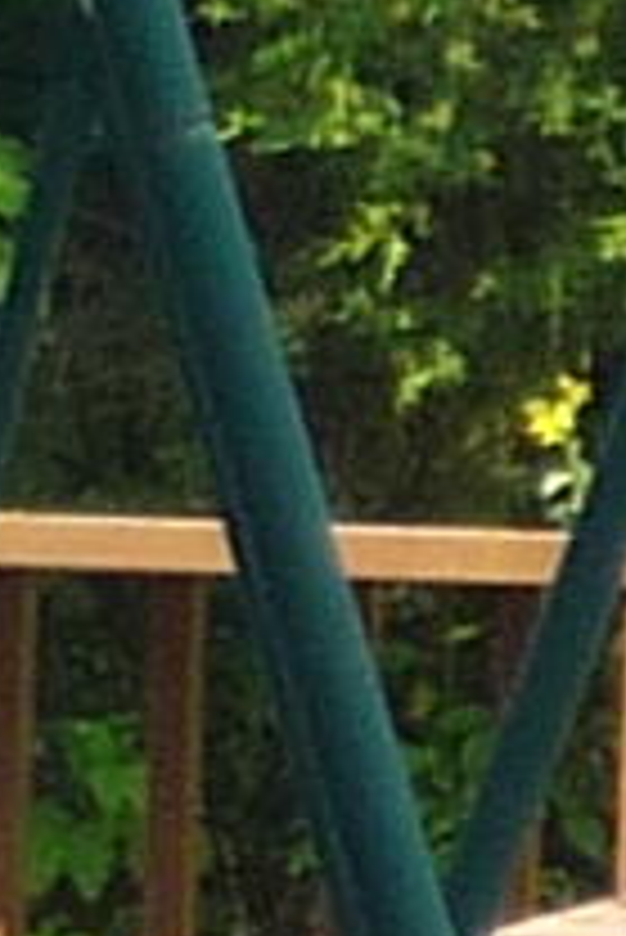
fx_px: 13331
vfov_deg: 4.0
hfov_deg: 2.6
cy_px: 1503
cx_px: 2810
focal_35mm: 512
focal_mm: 5.5
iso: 100
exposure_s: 1/160
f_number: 2.8
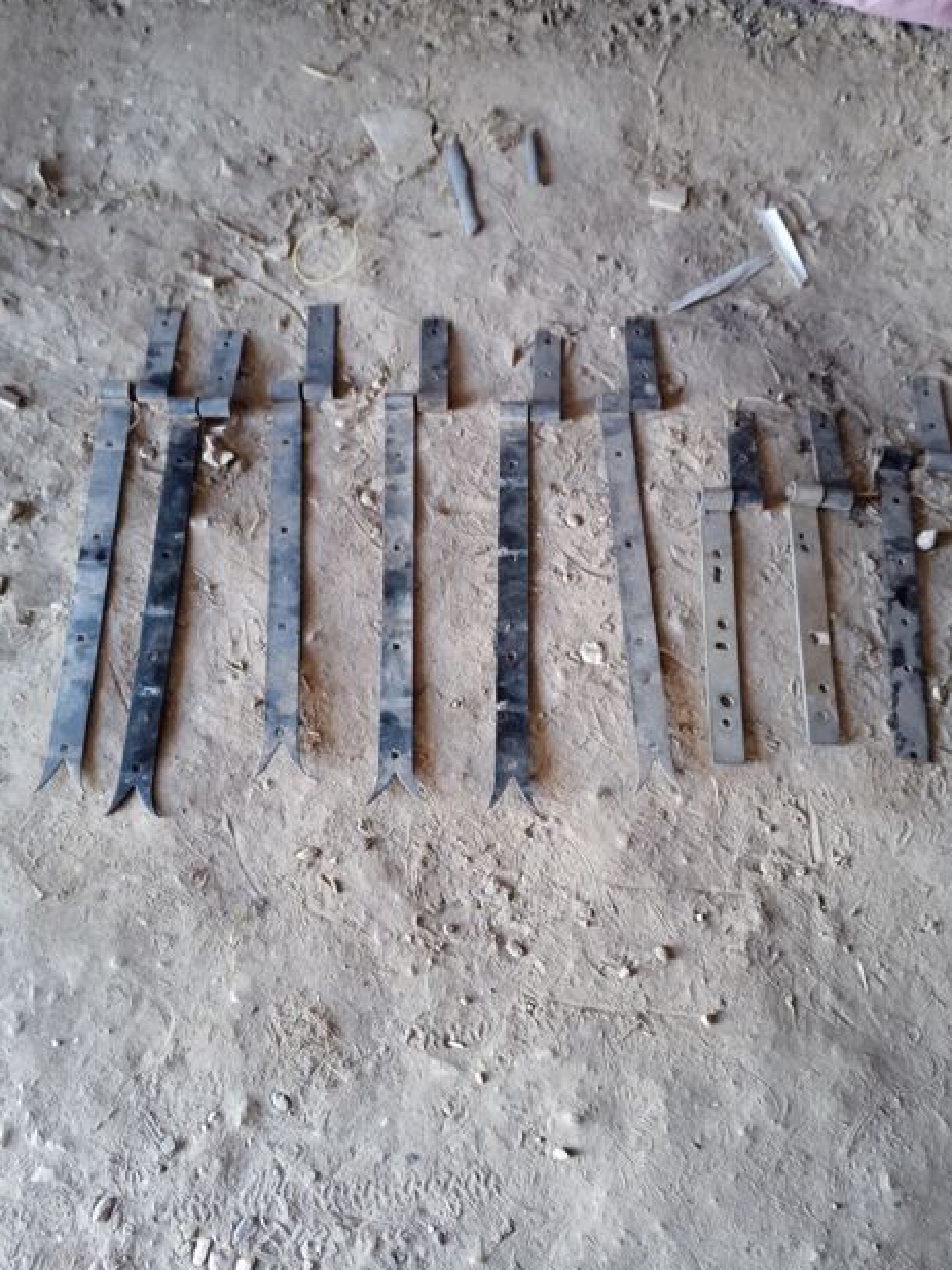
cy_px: 627
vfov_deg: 61.7
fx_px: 1064
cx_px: 487
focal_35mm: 29
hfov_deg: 48.2
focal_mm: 3.43
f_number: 2.2
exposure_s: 1/20
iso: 453
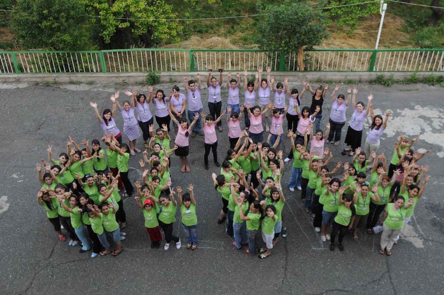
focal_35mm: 34
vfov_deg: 38.3
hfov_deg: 55.2
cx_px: 222
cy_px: 148
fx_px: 425
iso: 400
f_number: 7.1
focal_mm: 23
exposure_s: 1/80
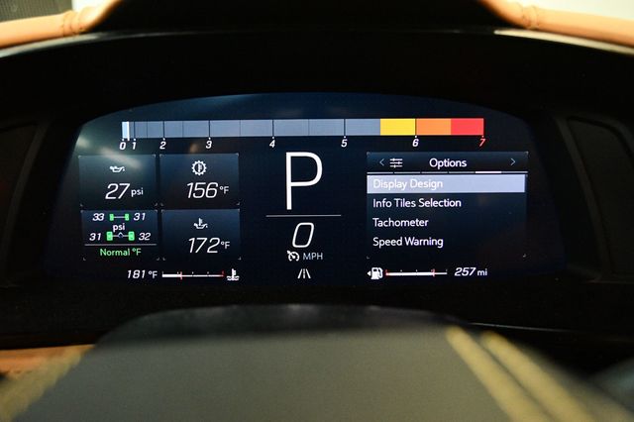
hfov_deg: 62.0
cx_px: 317
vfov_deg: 43.6
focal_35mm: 30
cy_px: 211
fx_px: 528
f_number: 3.8
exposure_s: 1/60
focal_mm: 20
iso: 3600
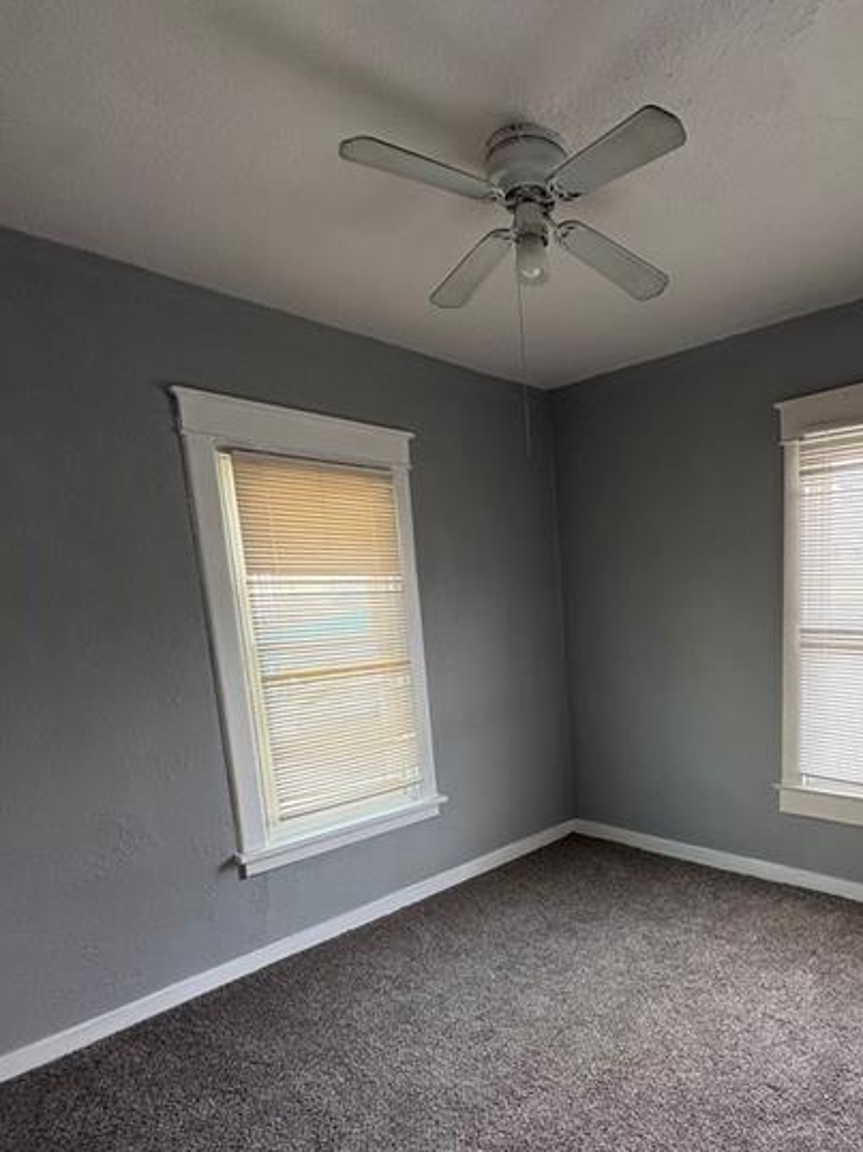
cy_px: 711
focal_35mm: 20
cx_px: 595
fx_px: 665
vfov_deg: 80.4
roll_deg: +2.2
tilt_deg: -8.8
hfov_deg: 63.7
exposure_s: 1/99
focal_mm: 2.22
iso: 125
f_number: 2.2
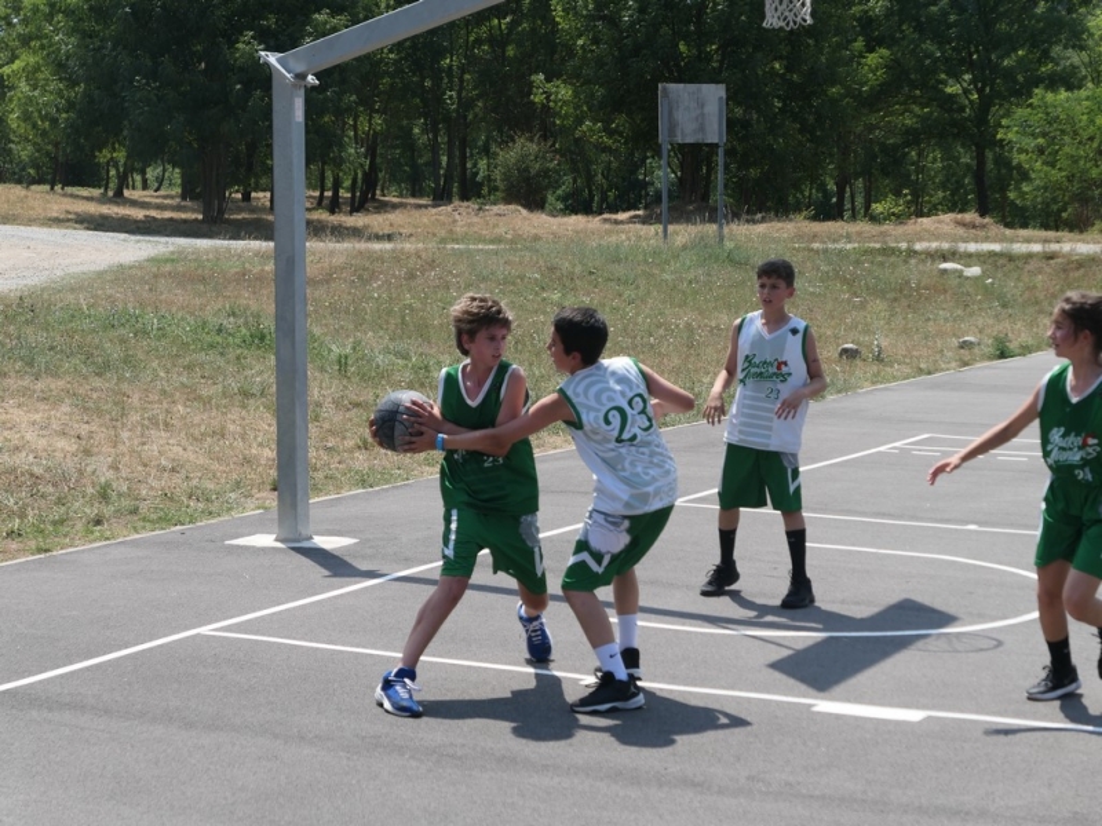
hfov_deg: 25.0
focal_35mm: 78
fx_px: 2483
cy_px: 413
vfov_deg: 18.9
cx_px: 551
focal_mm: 26.4
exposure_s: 1/1600
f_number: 3.2
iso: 125
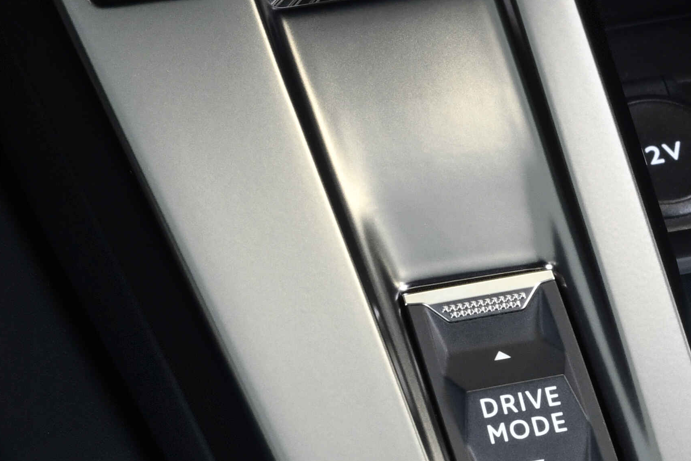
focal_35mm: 241
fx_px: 4625
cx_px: 395
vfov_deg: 5.7
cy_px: 421
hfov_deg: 8.5
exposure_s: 1/2
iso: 320
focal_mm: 50
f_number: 16
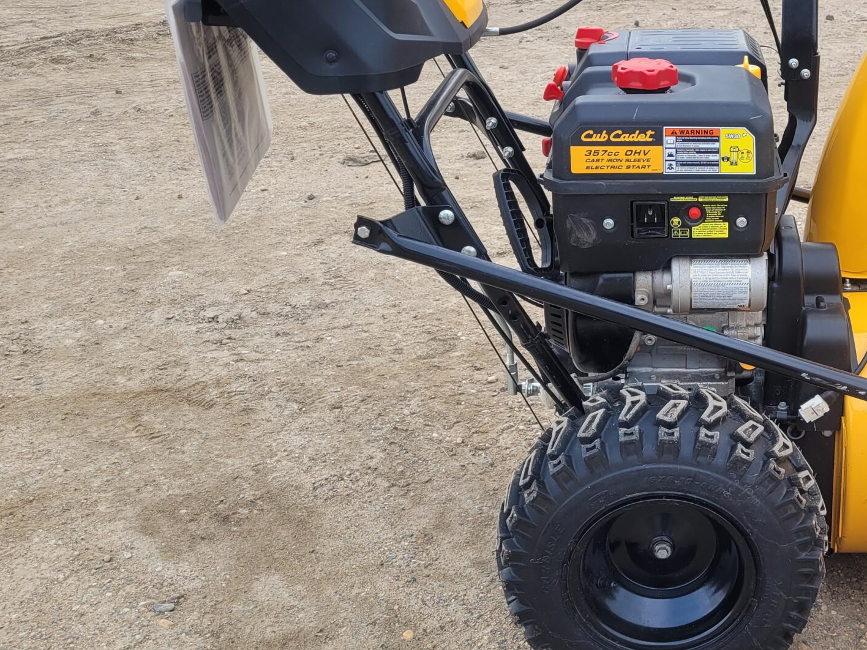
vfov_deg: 30.8
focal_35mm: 47
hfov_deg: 38.7
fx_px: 1177
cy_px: 261
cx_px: 707
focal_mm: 5.4
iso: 40
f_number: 1.8
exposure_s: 1/748
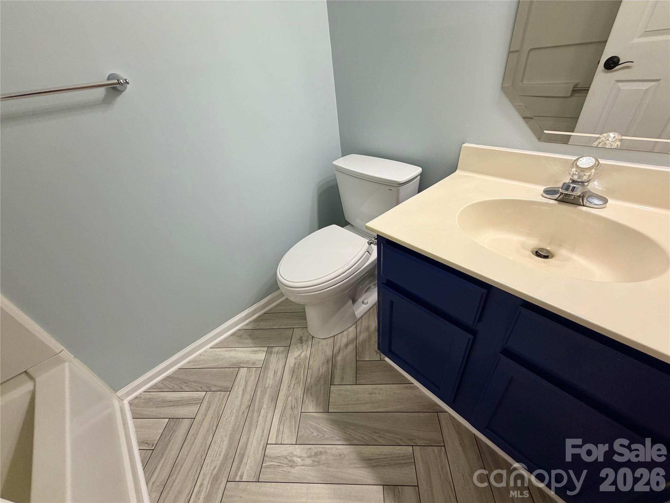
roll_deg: +8.1
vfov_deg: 85.7
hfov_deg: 102.1
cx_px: 335
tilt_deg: -35.8
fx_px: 271
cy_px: 252
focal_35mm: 14
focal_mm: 2.22
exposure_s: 1/120
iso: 200
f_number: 2.2
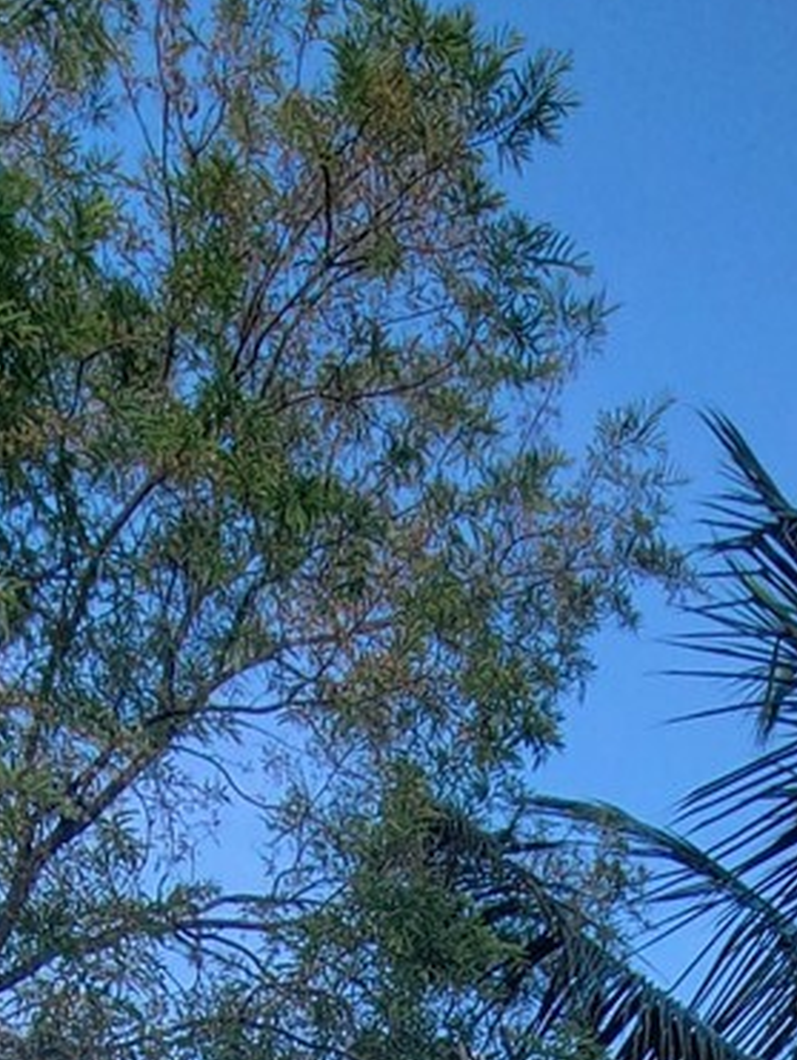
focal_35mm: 56
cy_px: 2151
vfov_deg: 19.0
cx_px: 551
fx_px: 1716
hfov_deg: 26.0
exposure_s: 1/275
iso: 50
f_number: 2.2
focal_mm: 2.2
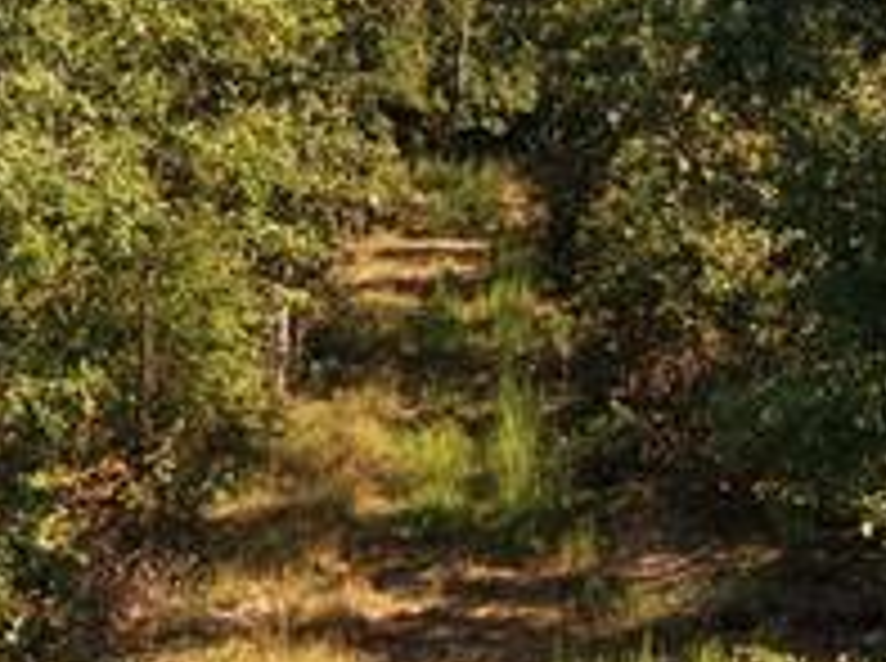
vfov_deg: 11.8
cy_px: 257
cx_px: 715
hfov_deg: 15.7
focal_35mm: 125
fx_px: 3194
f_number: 1.8
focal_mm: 8.67
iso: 130
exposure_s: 1/50
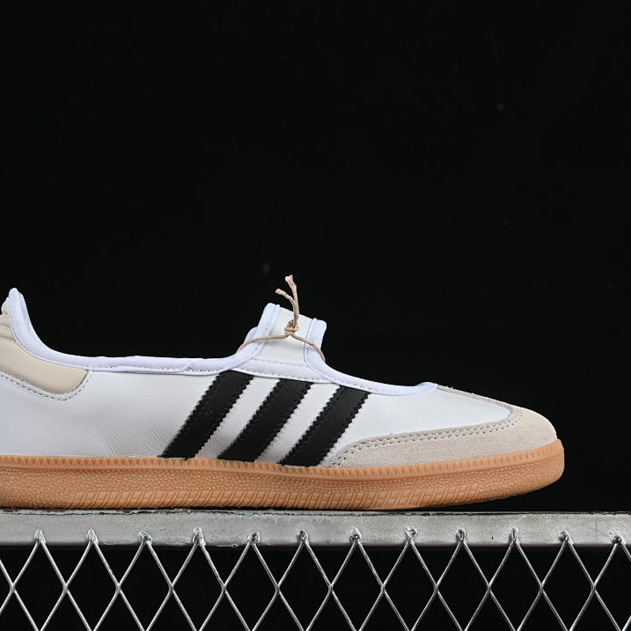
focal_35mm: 96
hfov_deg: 18.1
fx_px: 1980
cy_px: 315
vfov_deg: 18.1
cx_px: 255
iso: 125
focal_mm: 50
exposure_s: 1/80
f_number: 8
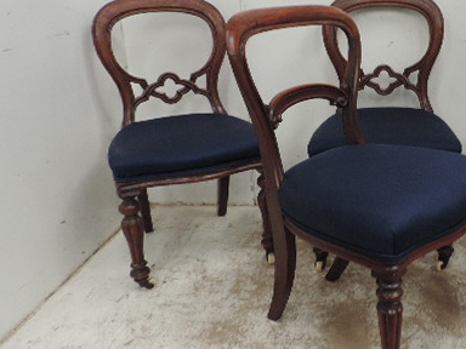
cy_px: 127
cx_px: 385
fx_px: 538
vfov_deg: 35.7
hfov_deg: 44.1
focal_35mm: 40
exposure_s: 1/30
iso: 360
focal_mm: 4.3
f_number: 3
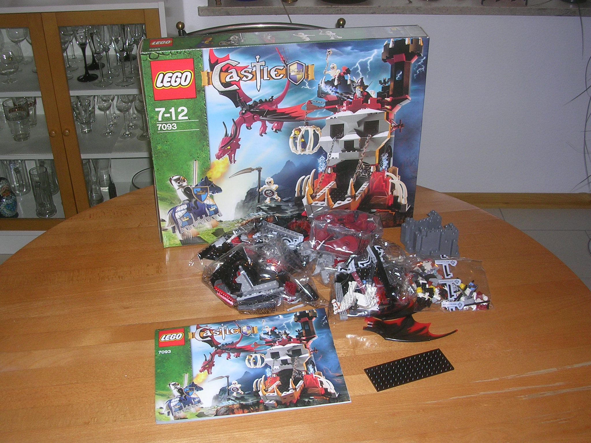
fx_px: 734
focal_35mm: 43
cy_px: 222
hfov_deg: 43.9
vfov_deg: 33.6
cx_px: 296
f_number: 3
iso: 50
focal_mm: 6.6
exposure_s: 1/60.1
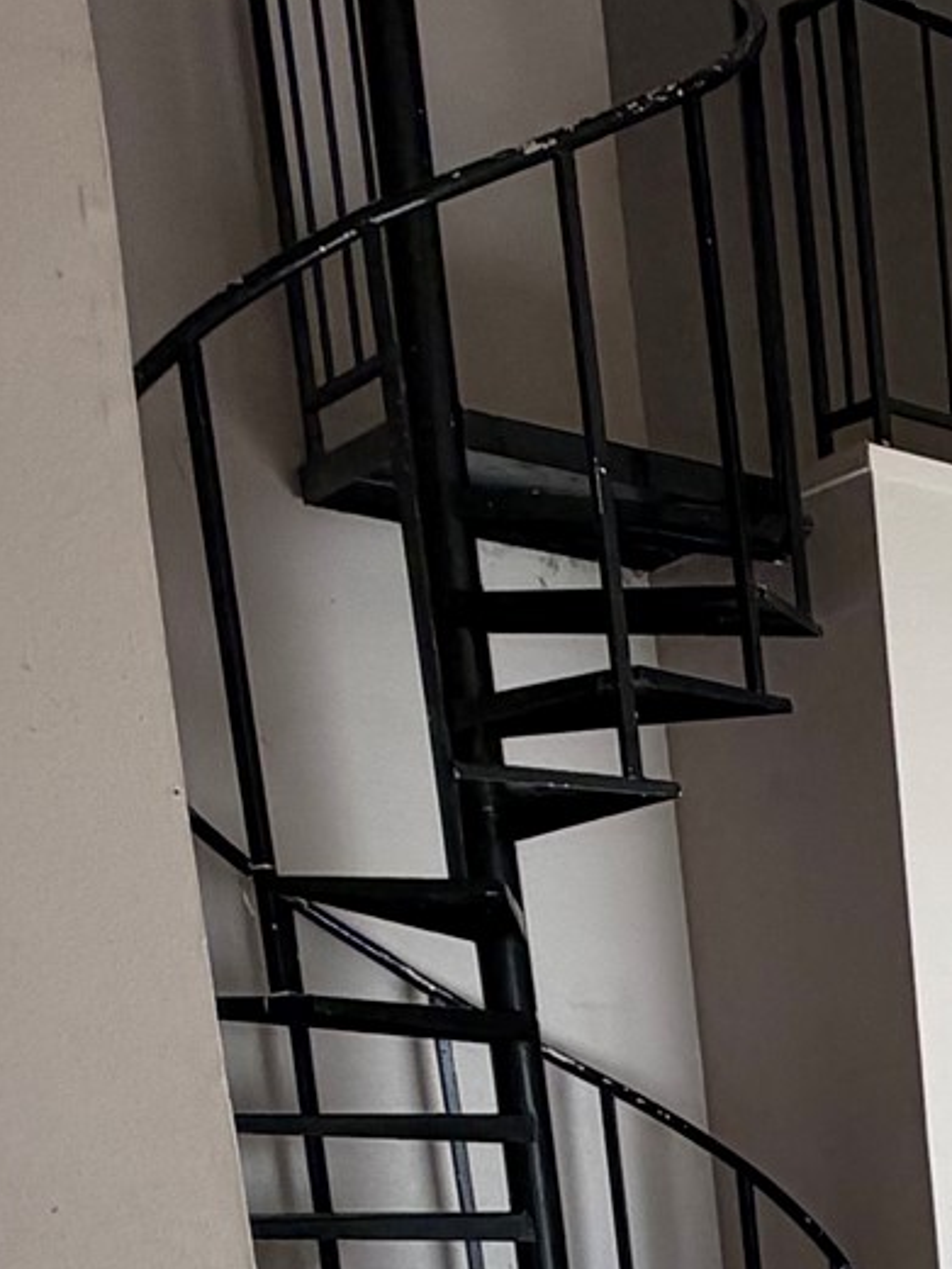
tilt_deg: -10.8
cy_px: 1469
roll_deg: +0.6
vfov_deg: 30.4
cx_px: 1850
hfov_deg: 18.5
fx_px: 2016
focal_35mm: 55
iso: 64
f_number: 2.2
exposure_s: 1/144
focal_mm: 2.22
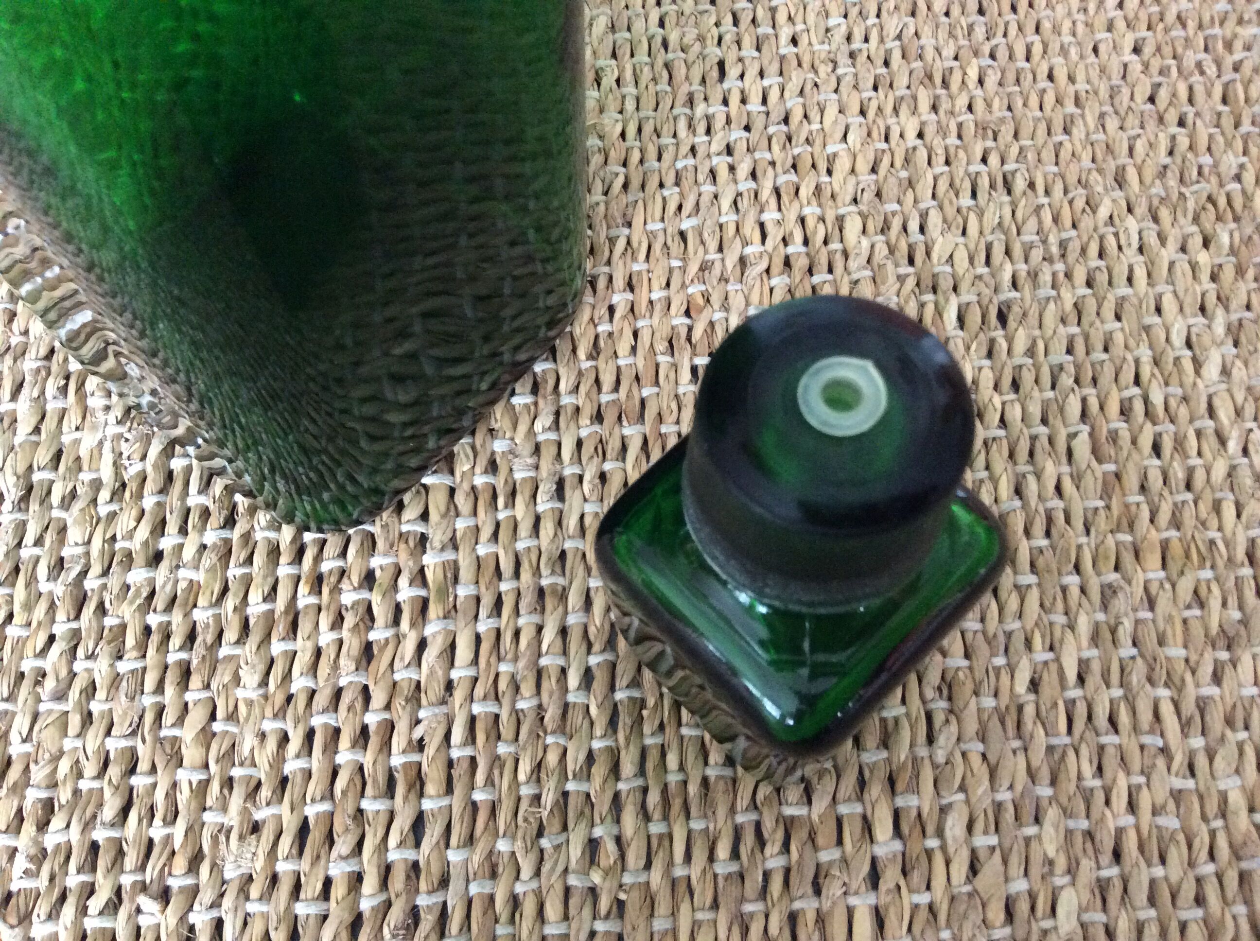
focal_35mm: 32
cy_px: 470
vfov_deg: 44.1
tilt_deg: -64.9
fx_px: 1163
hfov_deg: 56.9
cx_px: 630
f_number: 2.4
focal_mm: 3.3
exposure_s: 1/17
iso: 320
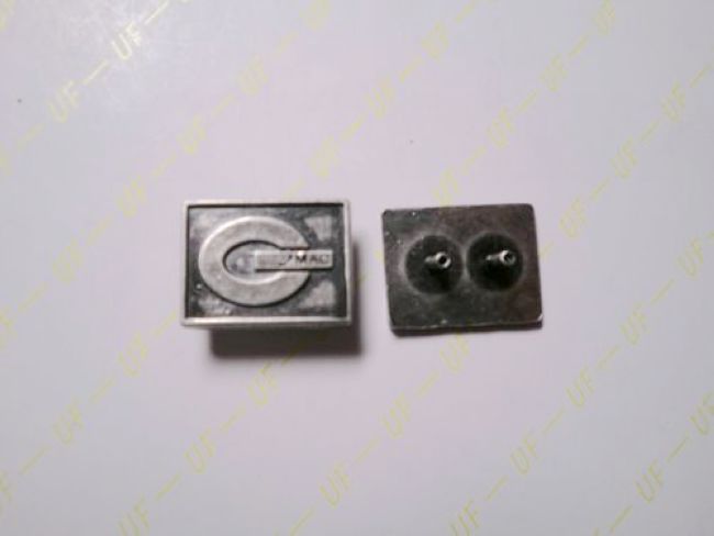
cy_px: 268
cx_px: 357
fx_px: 702
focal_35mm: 34
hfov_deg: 53.9
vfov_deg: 41.8
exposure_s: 1/60
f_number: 2.8
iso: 100
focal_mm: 5.58
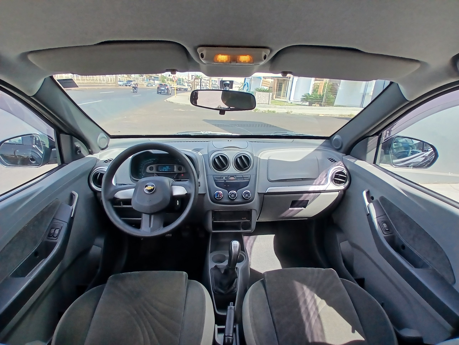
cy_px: 172
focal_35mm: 17
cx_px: 230
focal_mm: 1.4
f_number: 2.2
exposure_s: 1/168
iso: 50
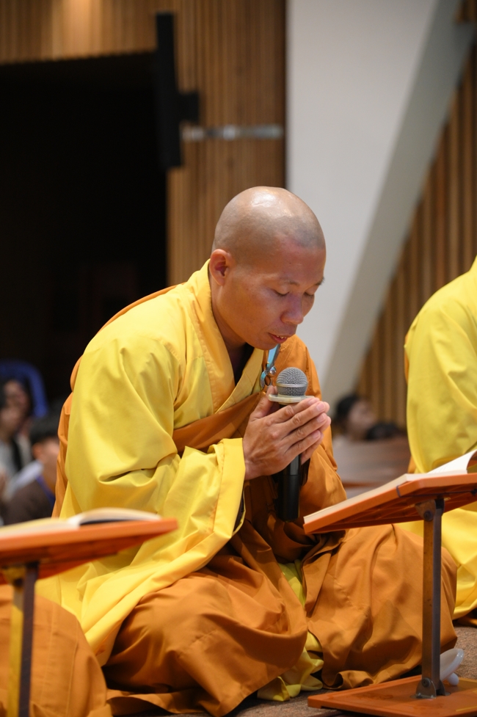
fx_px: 2388
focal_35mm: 120
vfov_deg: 17.1
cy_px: 358
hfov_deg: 11.4
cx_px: 238
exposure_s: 1/100
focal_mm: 120
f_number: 4
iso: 2500
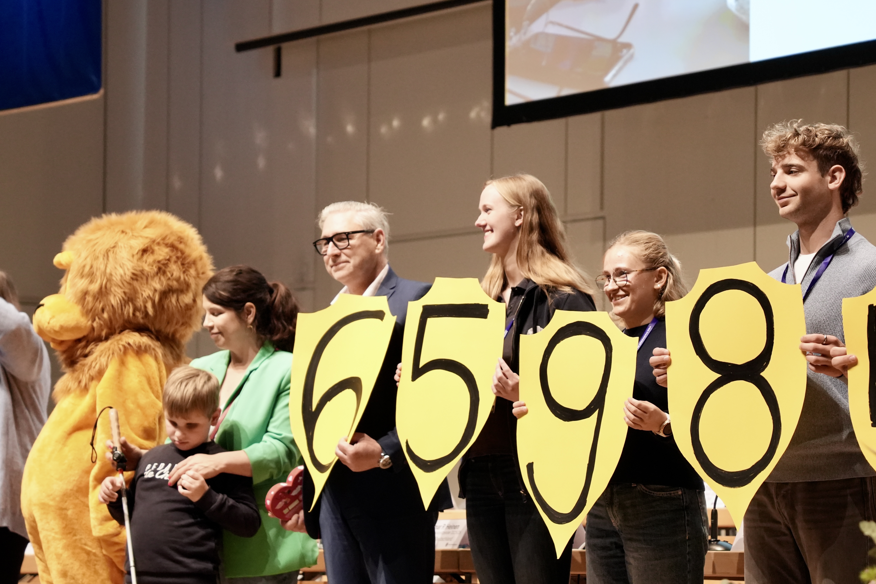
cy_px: 246
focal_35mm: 140
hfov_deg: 14.6
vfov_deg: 9.8
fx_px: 3406
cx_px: 497
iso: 4000
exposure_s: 1/200
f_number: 4.5
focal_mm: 99
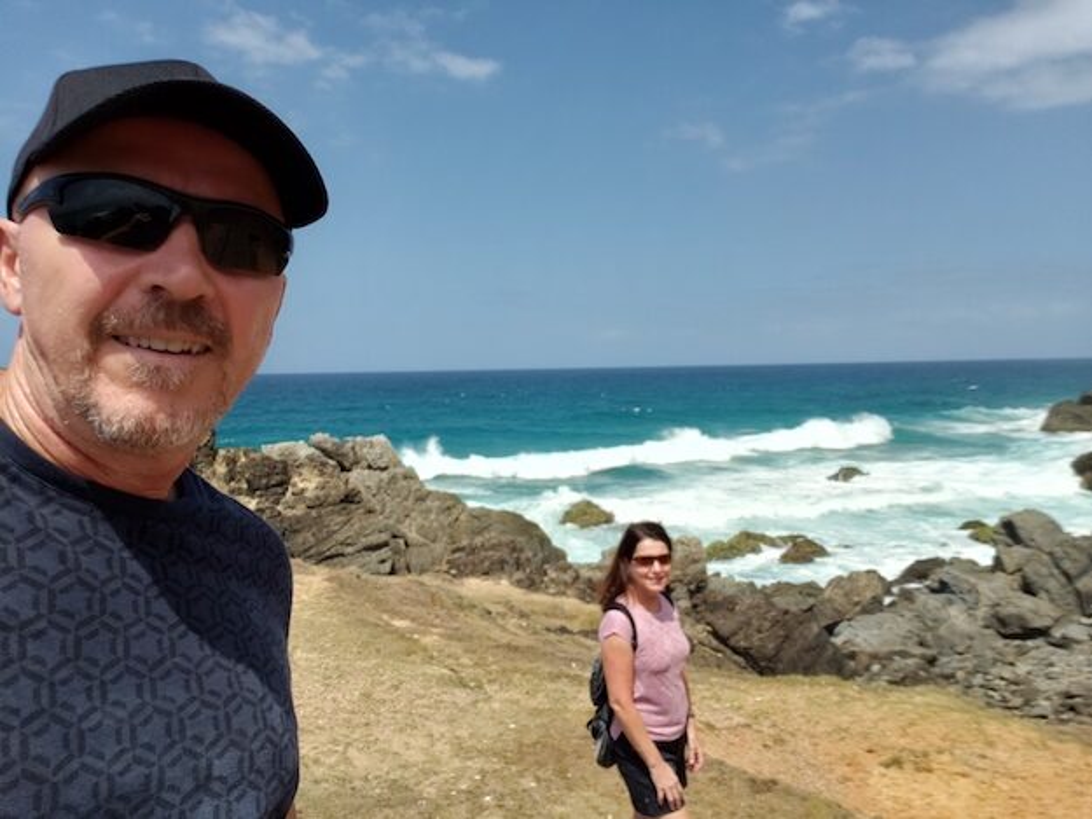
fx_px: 789
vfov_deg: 54.9
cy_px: 410
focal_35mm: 25
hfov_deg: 69.4
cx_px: 546
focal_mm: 2.92
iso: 40
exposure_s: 1/2391
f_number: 1.7
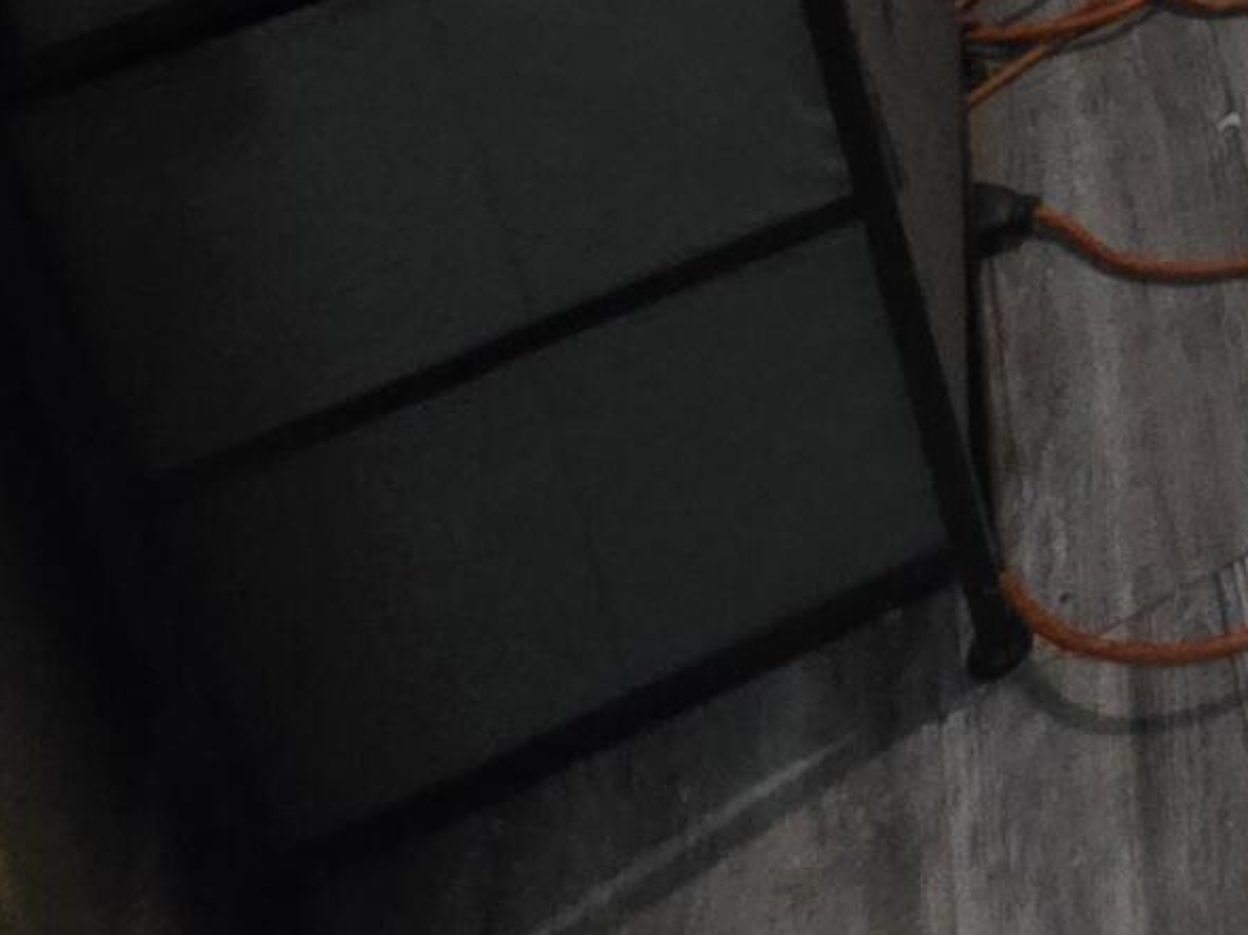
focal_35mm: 66
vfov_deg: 14.3
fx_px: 2379
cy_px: -1349
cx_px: 2517
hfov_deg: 18.5
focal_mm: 2.2
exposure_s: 1/40
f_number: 1.9
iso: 1000
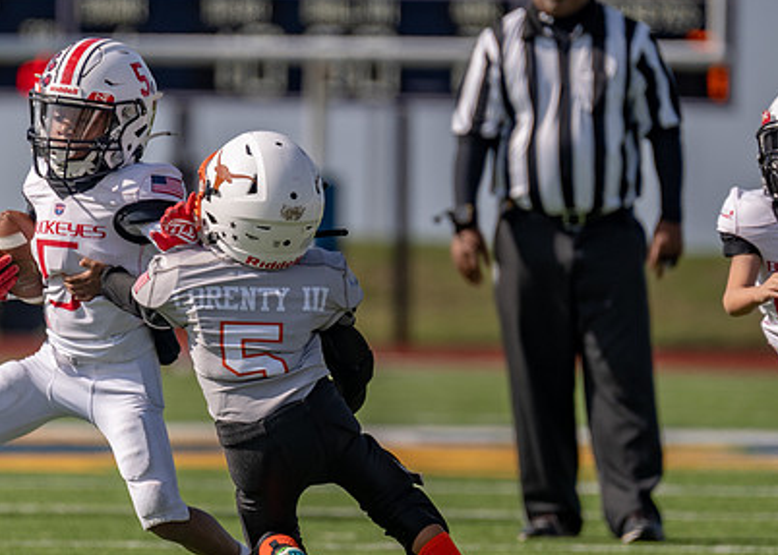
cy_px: 358
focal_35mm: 534
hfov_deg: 3.8
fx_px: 11797
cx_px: 161
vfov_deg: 2.7
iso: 160
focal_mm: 280
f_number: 4
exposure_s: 1/2500
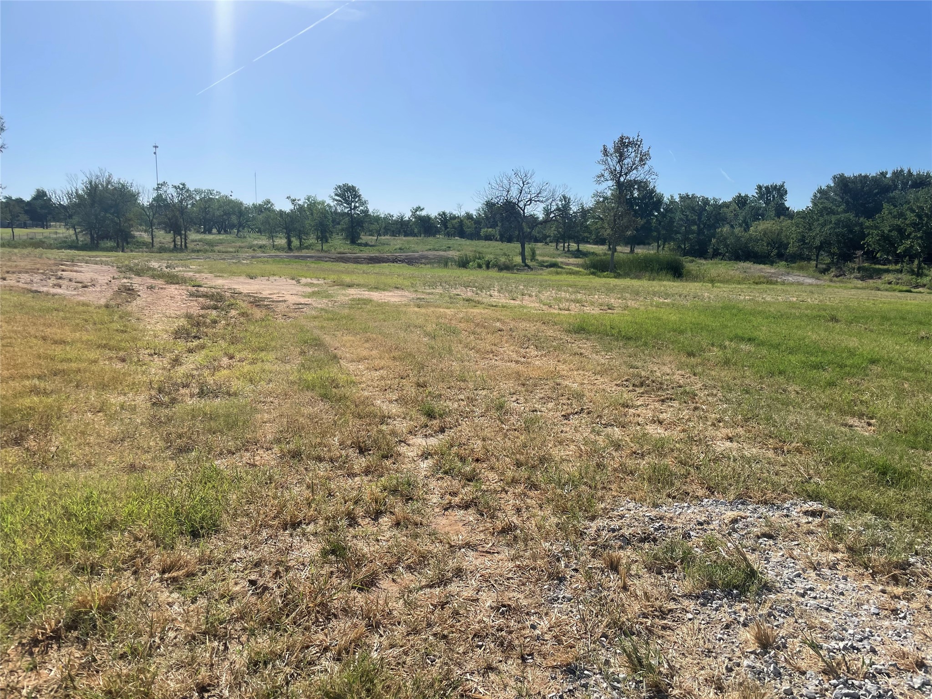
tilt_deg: -8.6
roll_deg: -1.0
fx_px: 700
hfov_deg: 67.3
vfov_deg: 53.1
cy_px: 350
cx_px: 466
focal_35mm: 26
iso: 32
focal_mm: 4.2
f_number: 1.6
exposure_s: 1/6494
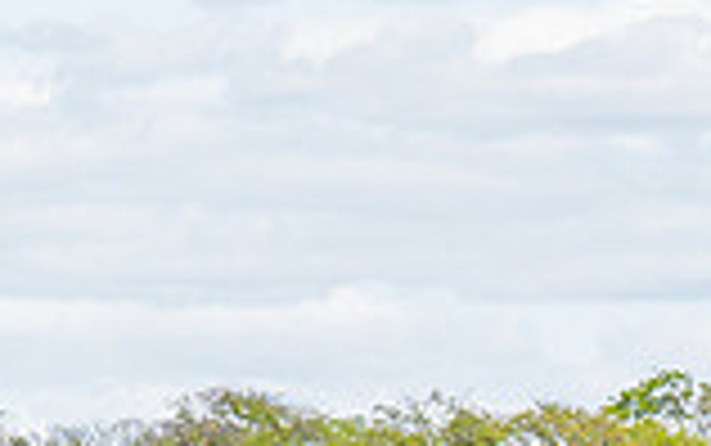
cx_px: -72
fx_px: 11906
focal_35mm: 614
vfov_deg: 2.1
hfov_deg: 3.4
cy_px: 650
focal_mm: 70
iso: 400
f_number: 4
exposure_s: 1/3200
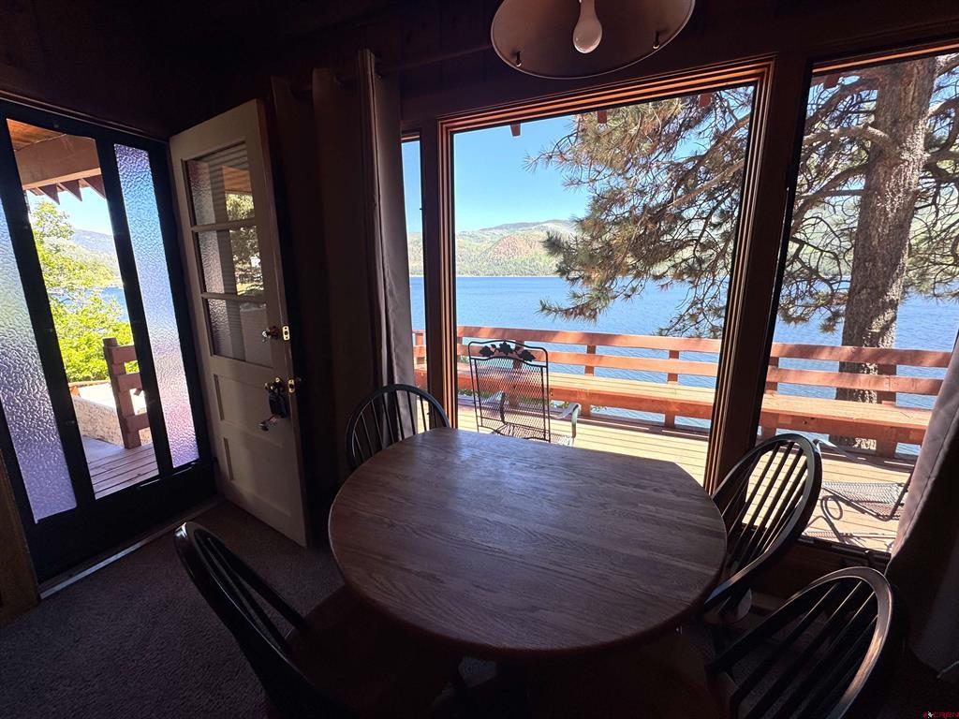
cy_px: 360
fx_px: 388
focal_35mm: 14
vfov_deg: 85.7
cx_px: 480
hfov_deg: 102.1
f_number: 2.2
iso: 40
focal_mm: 2.22
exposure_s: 1/233
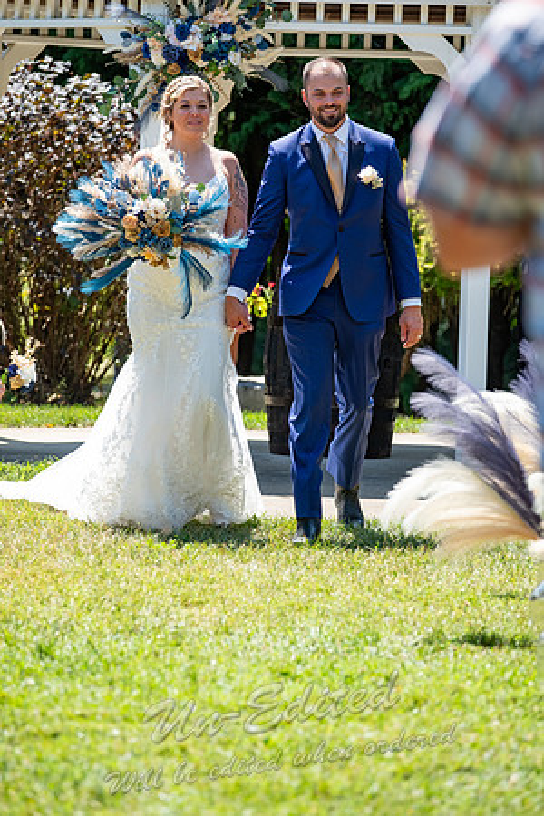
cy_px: 408
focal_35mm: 210
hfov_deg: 6.5
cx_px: 272
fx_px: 4760
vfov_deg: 9.8
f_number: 4
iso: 200
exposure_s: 1/500
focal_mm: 140
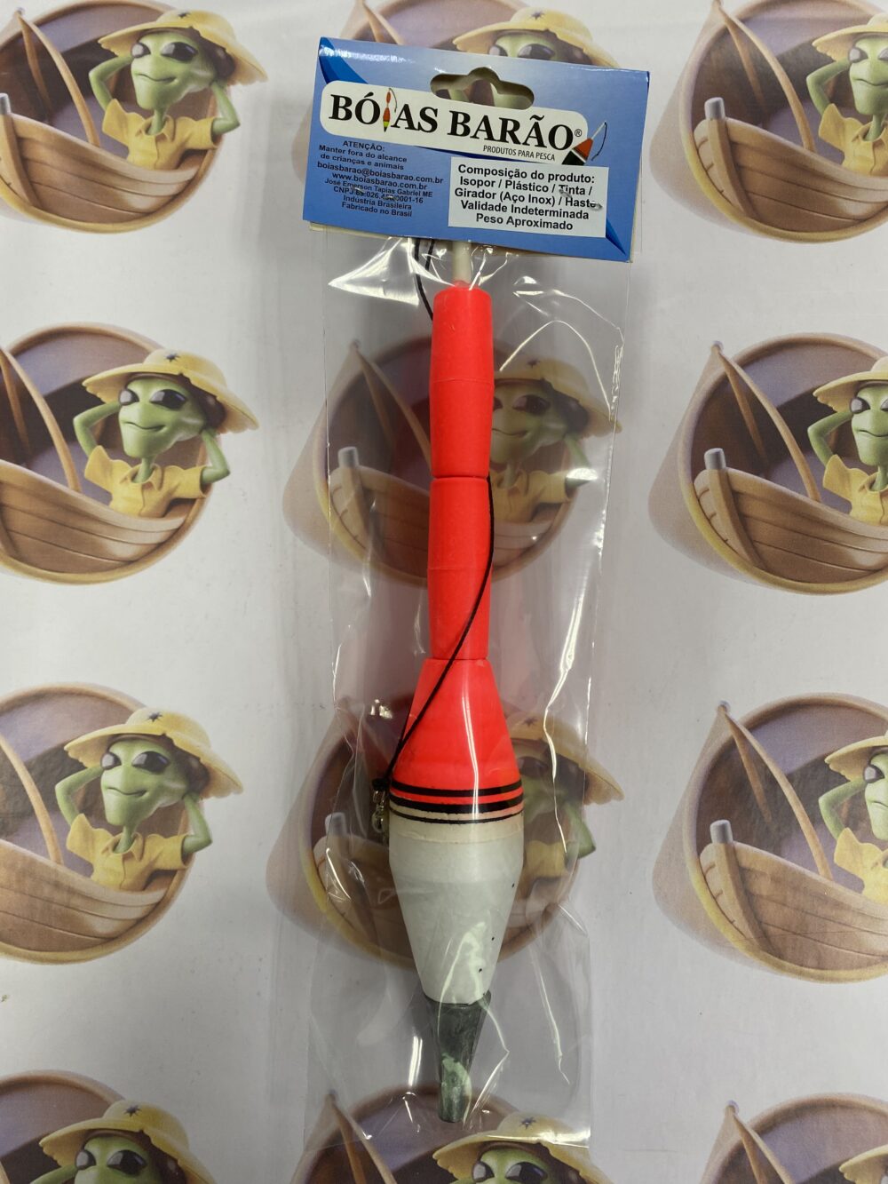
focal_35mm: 26
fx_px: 889
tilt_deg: -82.1
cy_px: 592
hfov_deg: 53.1
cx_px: 444
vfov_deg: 67.3
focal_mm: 4.25
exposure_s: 1/60
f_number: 1.8
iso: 80
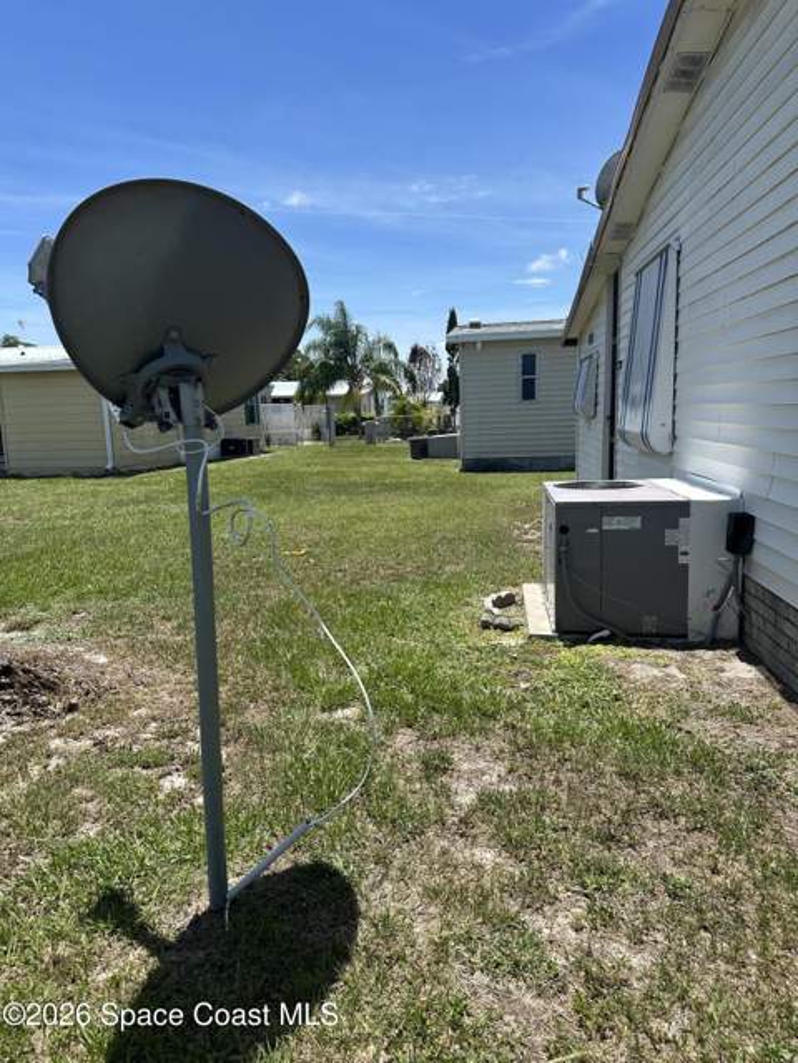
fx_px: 738
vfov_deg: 71.6
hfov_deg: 56.8
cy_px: 532
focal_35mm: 24
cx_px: 399
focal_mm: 6.86
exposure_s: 1/3861
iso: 80
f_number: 1.78
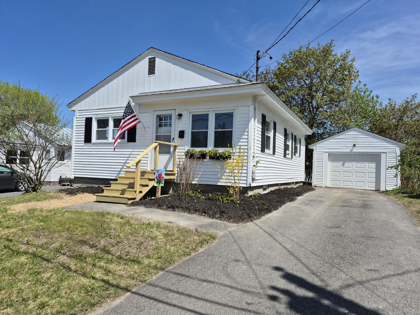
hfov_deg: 73.9
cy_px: 158
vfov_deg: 58.9
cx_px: 210
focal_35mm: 23
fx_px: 279
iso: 25
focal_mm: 5.4
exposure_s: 1/2500
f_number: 1.8
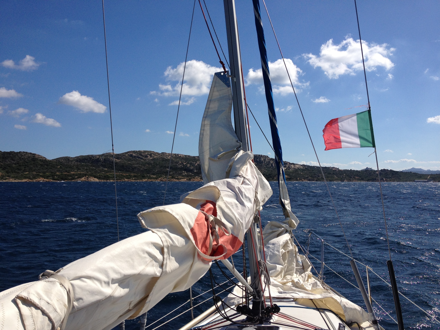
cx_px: 220
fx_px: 445
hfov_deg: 52.6
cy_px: 165
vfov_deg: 40.7
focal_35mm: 35
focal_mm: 4.28
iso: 64
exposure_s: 1/3460
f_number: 2.4
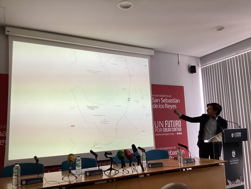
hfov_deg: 58.4
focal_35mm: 31
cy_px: 94
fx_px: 225
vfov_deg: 45.4
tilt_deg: +7.6
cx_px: 126
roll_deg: +2.4
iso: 125
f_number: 2.4
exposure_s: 1/50
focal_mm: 3.3
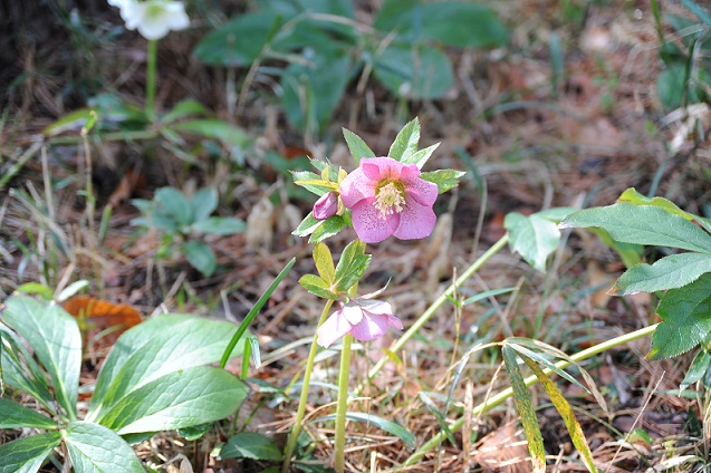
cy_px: 236
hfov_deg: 19.5
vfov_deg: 13.0
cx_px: 356
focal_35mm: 105
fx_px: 2073
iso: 500
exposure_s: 1/125
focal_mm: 105
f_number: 5.6
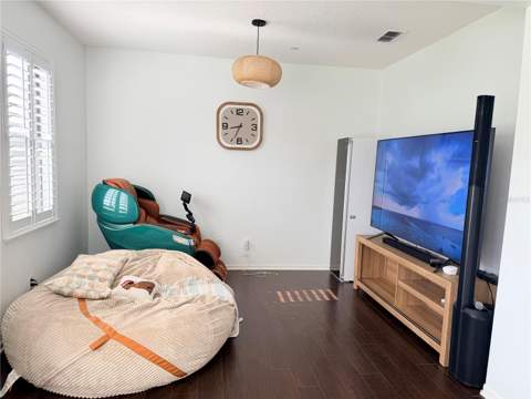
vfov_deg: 56.8
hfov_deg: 71.6
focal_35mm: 24
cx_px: 266
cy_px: 200
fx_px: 368
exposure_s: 1/269
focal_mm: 6.76
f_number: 1.78
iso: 80
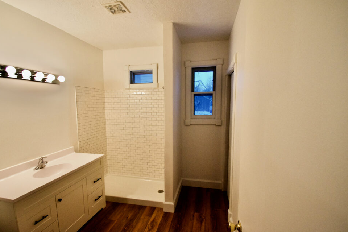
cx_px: 172
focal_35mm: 16
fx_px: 155
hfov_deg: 96.7
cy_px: 120
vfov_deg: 73.7
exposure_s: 1/125
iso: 800
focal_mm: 10
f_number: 5.6
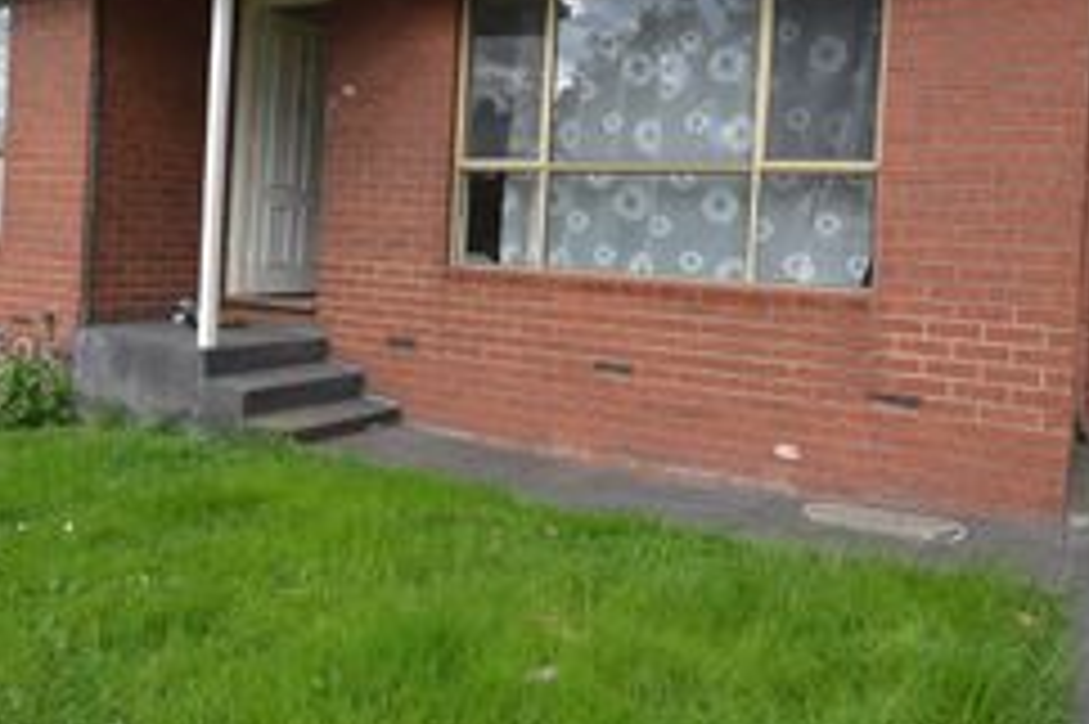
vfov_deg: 38.9
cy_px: 236
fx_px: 1012
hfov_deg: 56.3
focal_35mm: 33
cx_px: 464
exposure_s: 1/160
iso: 100
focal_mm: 11.5
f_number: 5.6
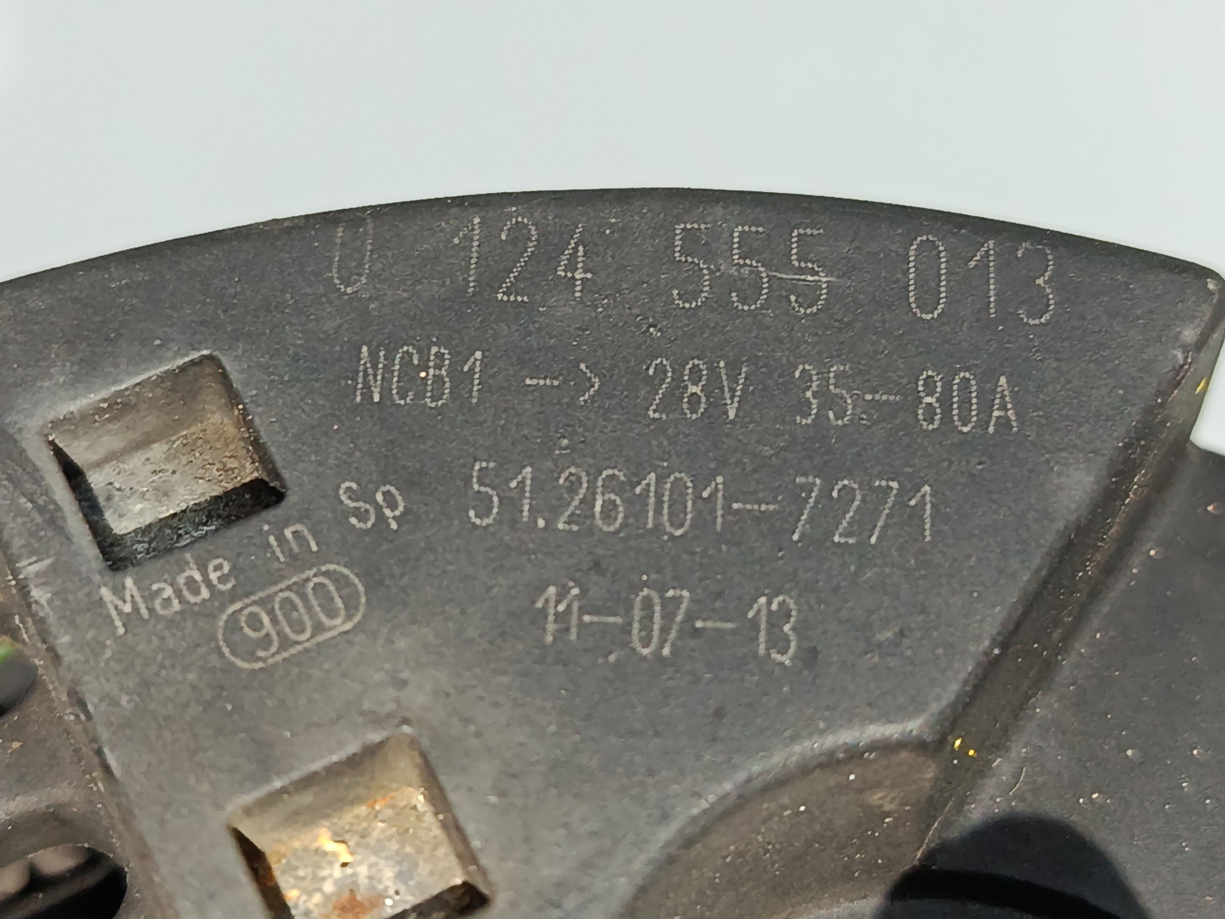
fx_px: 2548
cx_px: 611
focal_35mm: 72
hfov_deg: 27.0
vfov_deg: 20.4
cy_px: 458
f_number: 1.7
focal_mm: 5.24
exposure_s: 1/50
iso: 604
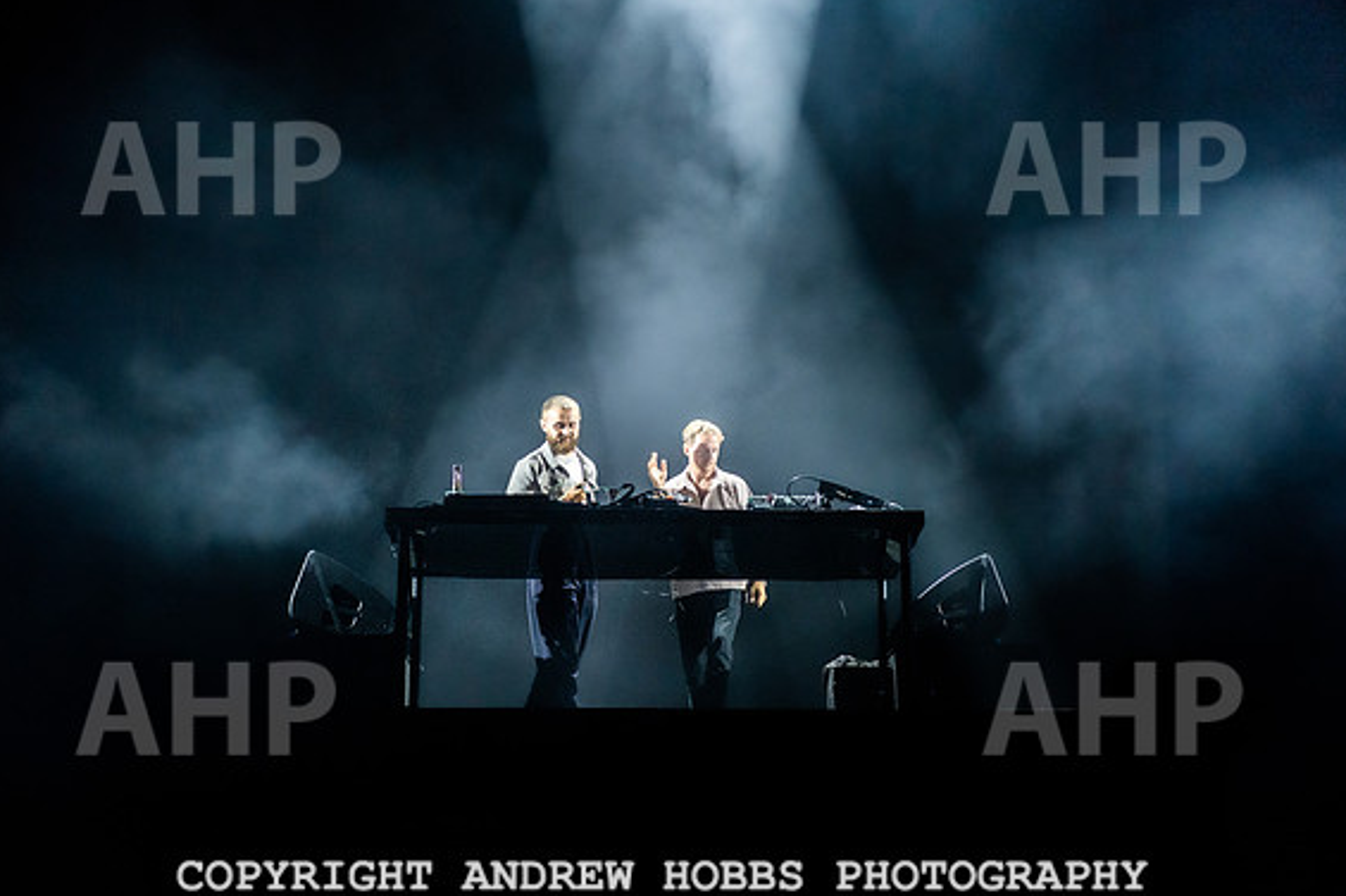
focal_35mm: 76
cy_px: 451
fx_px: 2840
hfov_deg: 26.7
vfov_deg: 17.9
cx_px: 681
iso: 3200
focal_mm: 70
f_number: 3.5
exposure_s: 1/250
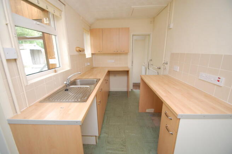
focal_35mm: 15
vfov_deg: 77.2
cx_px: 116
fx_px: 97
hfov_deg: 100.4
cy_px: 77
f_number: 4
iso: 400
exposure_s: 1/60
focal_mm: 10
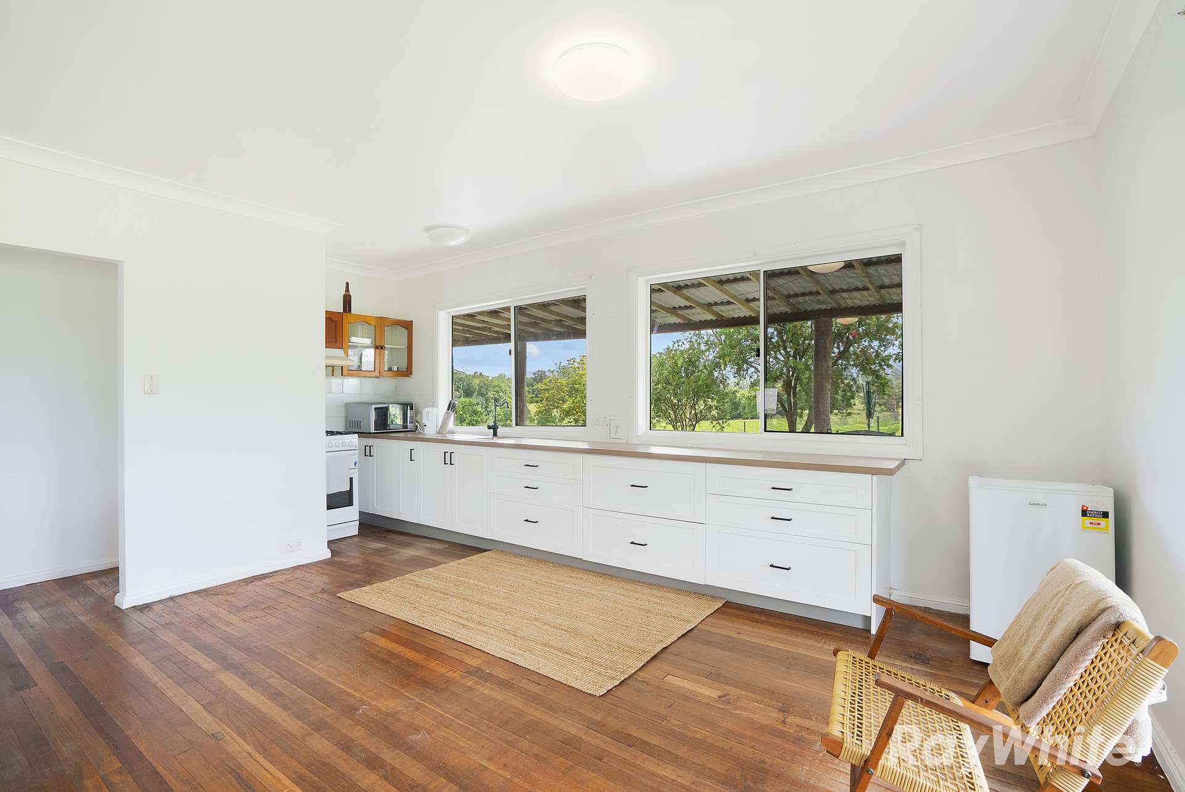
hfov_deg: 96.7
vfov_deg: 73.8
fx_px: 527
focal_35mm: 16
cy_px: 396
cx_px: 592
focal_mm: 16
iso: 800
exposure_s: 1/15
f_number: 10
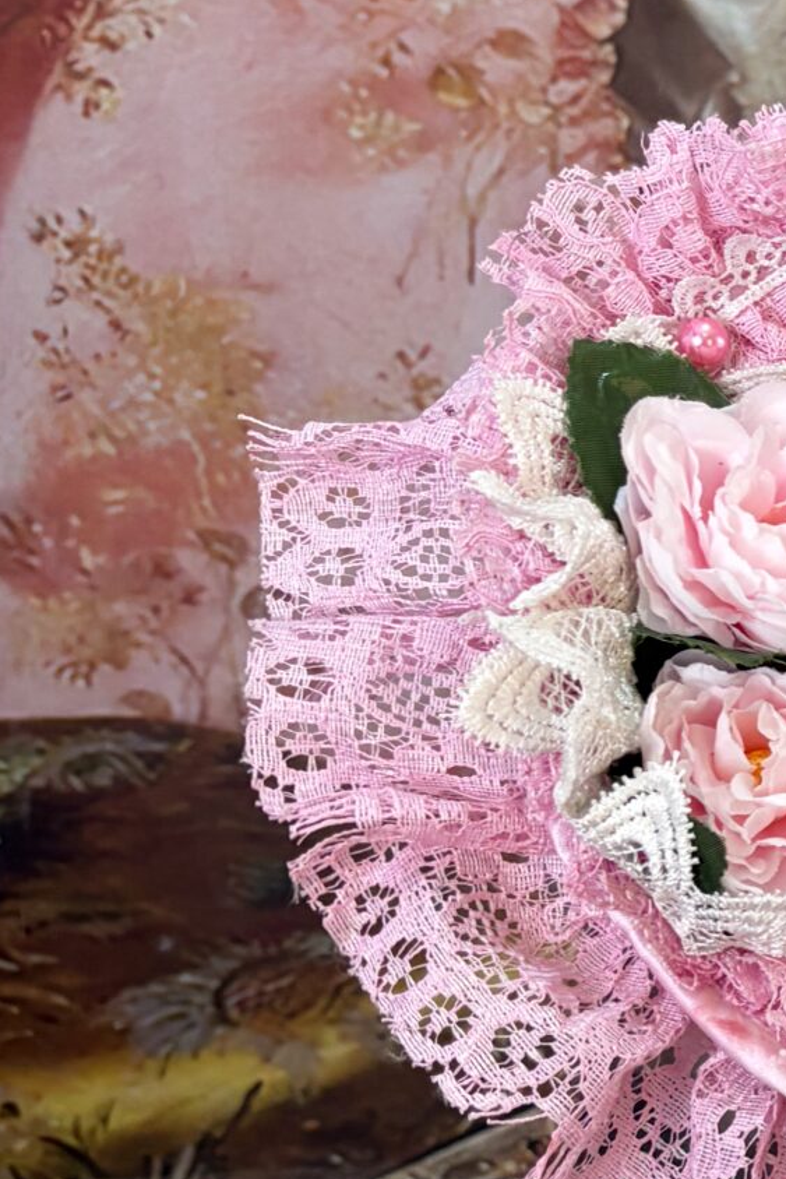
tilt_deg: -3.3
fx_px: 2684
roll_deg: +1.3
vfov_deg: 24.7
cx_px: 1329
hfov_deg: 14.9
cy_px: 662
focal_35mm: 82
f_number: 1.6
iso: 80
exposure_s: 1/50
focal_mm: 5.96
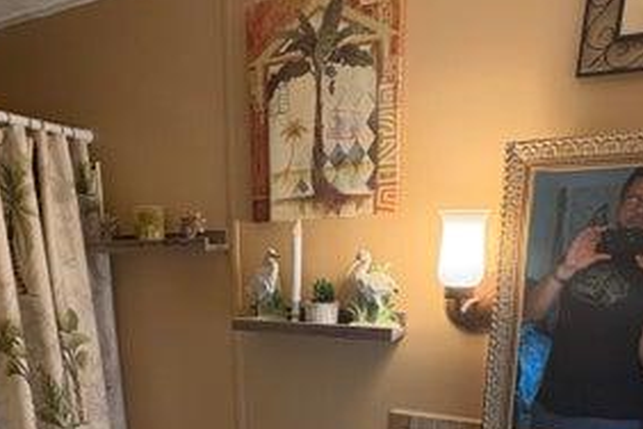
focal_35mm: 33
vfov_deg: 37.4
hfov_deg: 56.9
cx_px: 262
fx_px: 589
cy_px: 383
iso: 400
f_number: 2.2
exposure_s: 1/60
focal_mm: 2.22
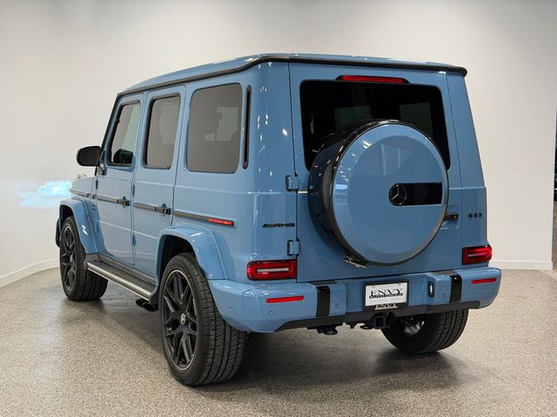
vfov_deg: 30.3
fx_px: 772
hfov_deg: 39.7
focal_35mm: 48
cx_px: 278
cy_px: 208
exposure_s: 1/153
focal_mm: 6.76
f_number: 1.78
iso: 50
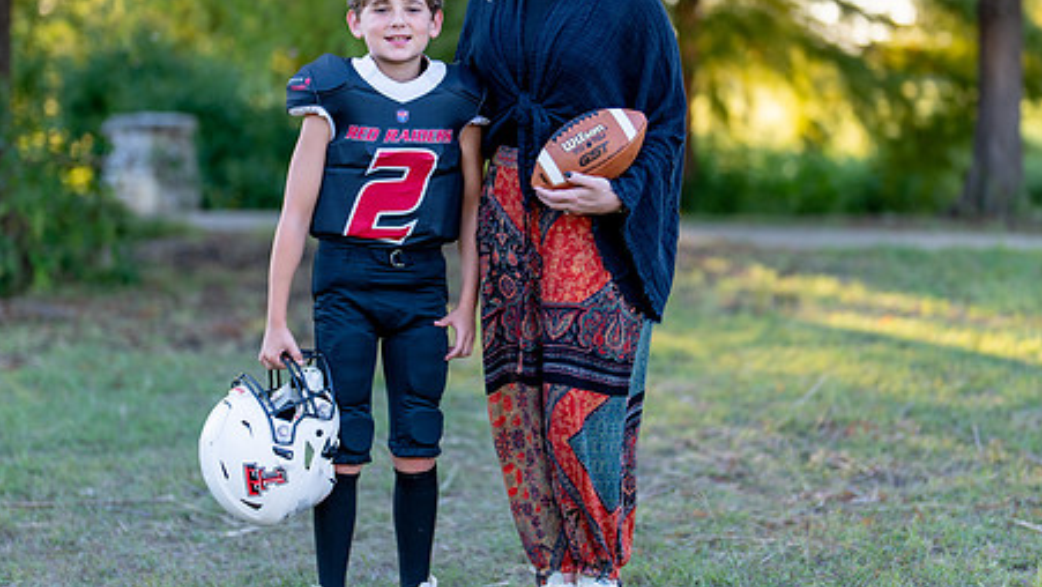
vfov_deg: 14.9
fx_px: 2239
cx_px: 545
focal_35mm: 81
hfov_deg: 26.2
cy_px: 225
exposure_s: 1/500
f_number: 1.2
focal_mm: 50
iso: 100
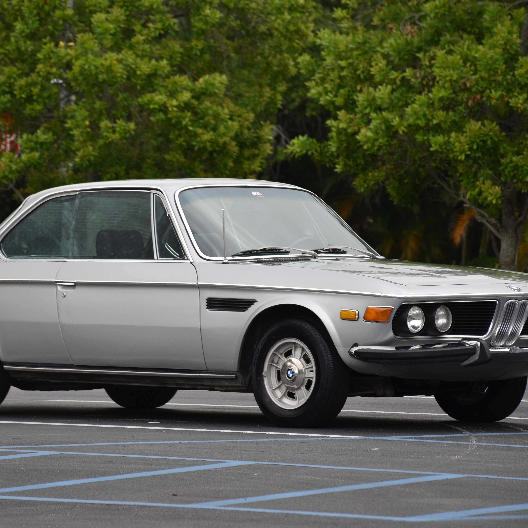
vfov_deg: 6.5
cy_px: 264
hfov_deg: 6.5
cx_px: 224
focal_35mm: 268
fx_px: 4625
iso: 400
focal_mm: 140
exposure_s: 1/250
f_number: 5.6
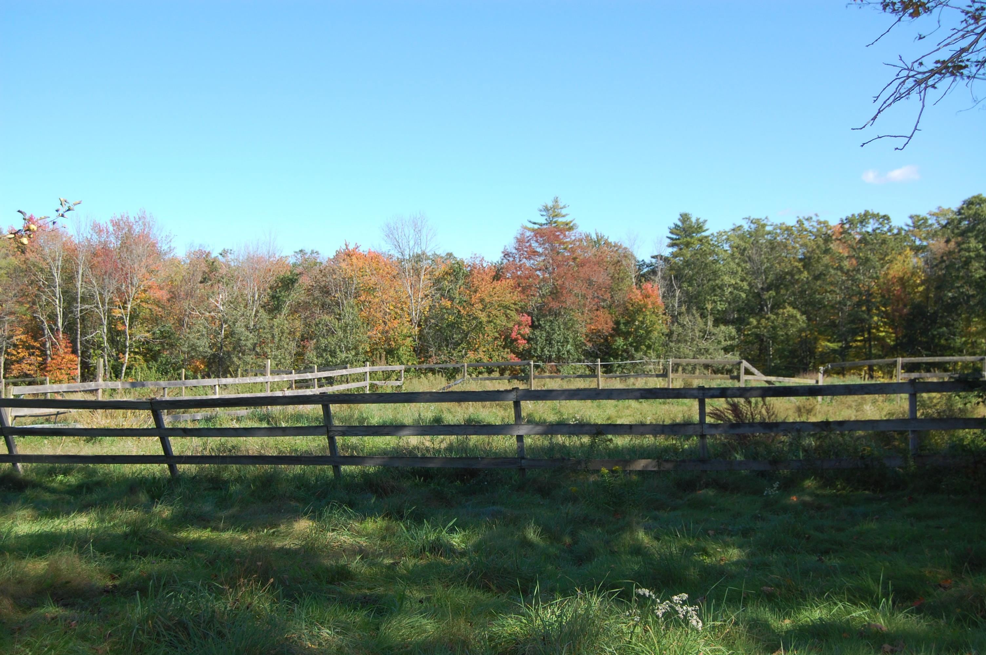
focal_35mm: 45
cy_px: 328
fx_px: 1231
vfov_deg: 29.8
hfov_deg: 43.6
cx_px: 493
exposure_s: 1/500
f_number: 5.6
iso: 280
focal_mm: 30
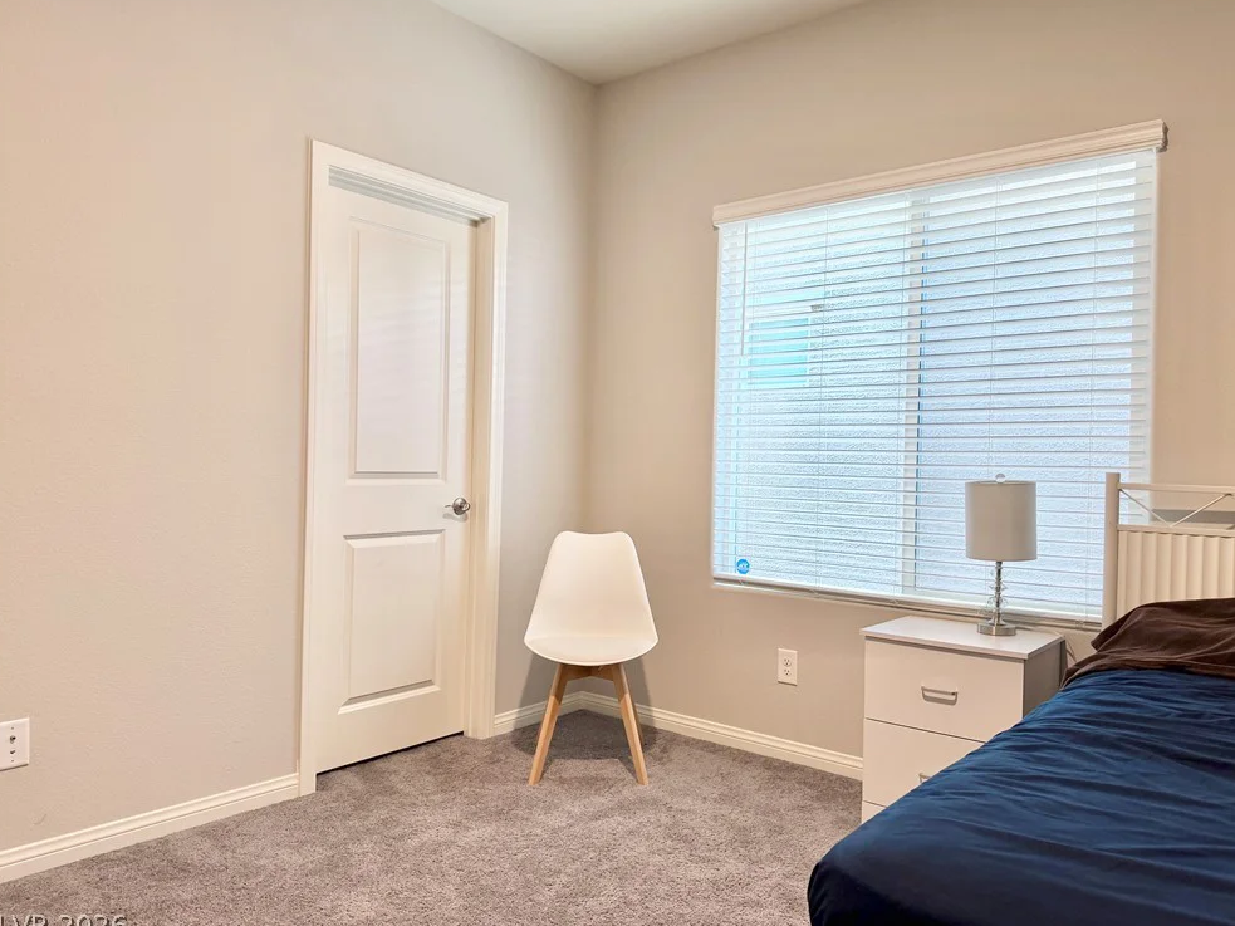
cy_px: 464
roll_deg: -1.4
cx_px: 633
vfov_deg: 54.9
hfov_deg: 69.4
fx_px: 892
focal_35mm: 25
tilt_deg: -1.3
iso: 125
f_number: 1.78
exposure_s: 1/60
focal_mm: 6.76
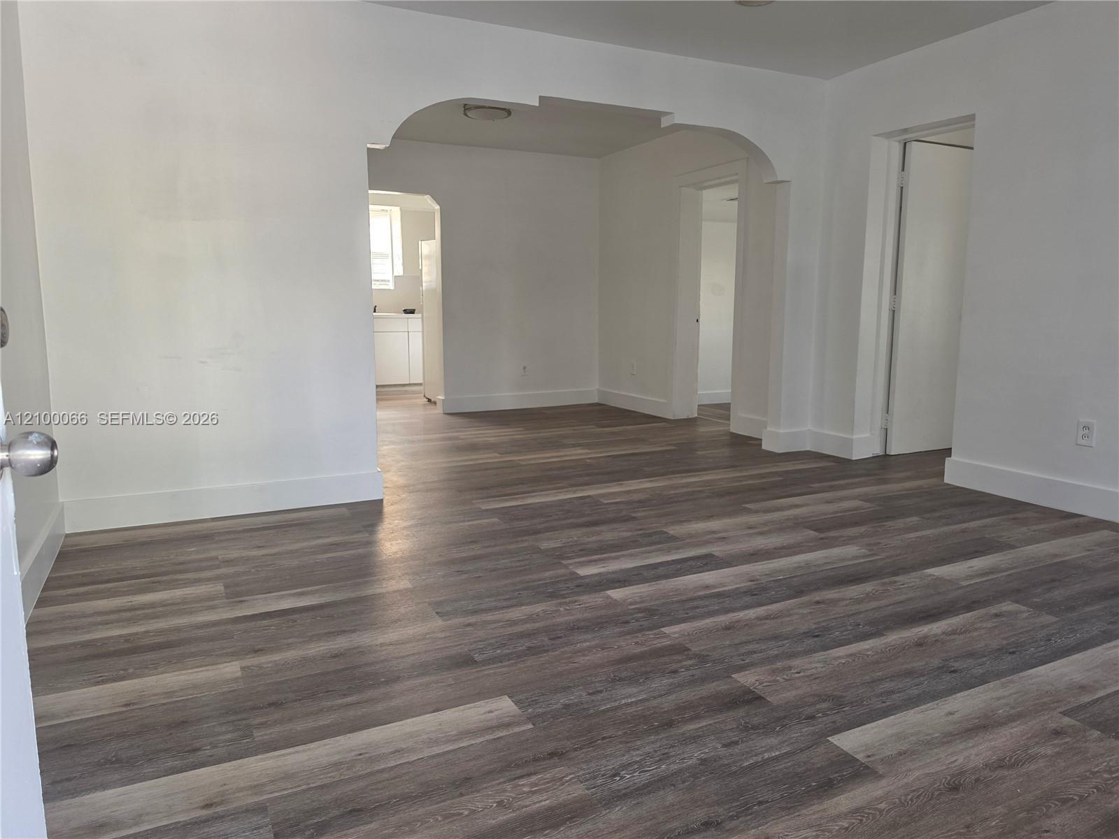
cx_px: 560
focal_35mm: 23
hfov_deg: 73.9
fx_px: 744
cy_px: 420
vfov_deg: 58.9
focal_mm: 6.5
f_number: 1.4
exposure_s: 1/180
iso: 125
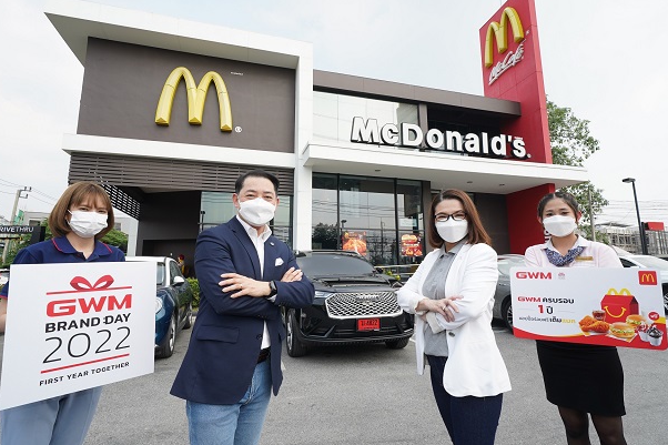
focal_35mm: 17
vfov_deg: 70.4
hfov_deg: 93.3
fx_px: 315
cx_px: 340
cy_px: 214
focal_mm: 16
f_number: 8
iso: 200
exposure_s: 1/160
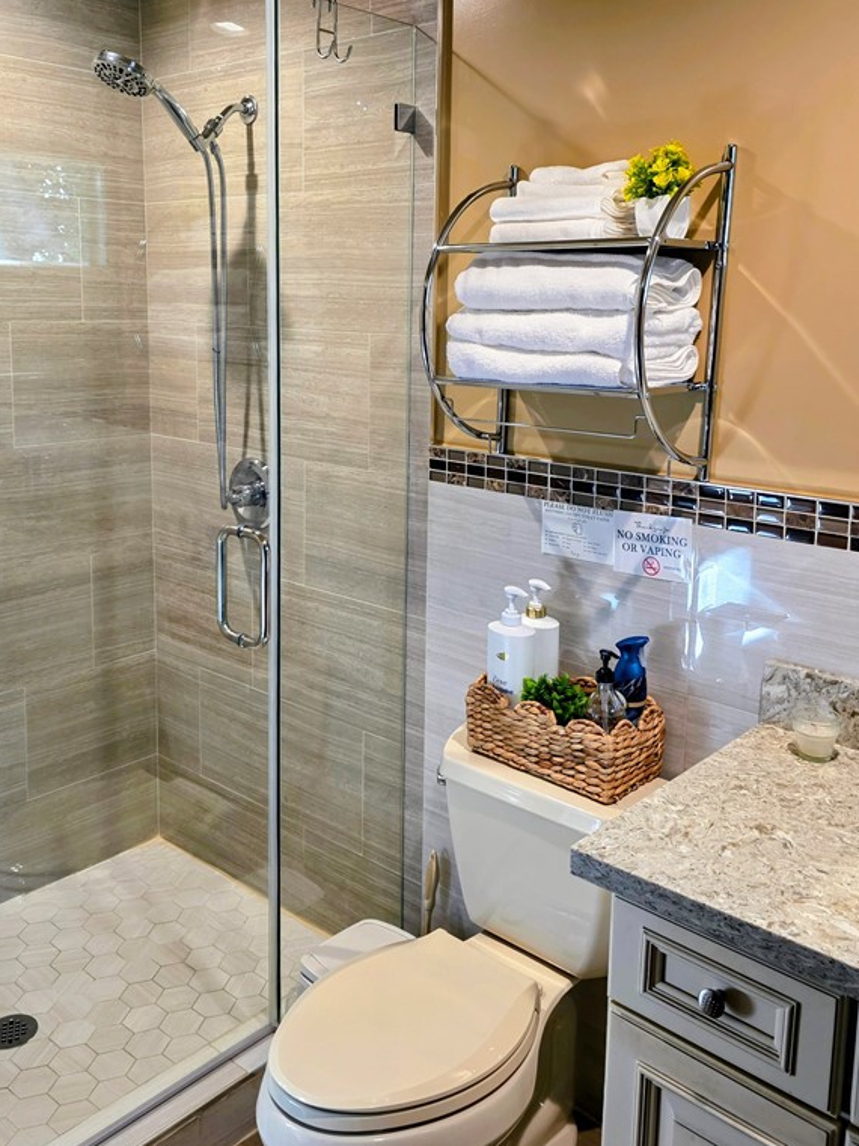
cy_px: 475
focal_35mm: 31
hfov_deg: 45.4
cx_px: 401
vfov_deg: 58.0
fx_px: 1026
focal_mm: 6.3
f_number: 1.7
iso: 320
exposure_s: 1/120
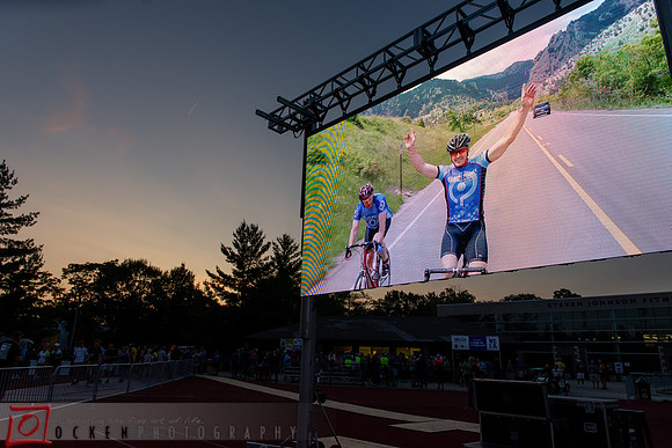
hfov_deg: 73.7
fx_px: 448
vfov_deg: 53.2
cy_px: 224
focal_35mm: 24
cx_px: 336
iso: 800
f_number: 4
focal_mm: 24
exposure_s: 1/800
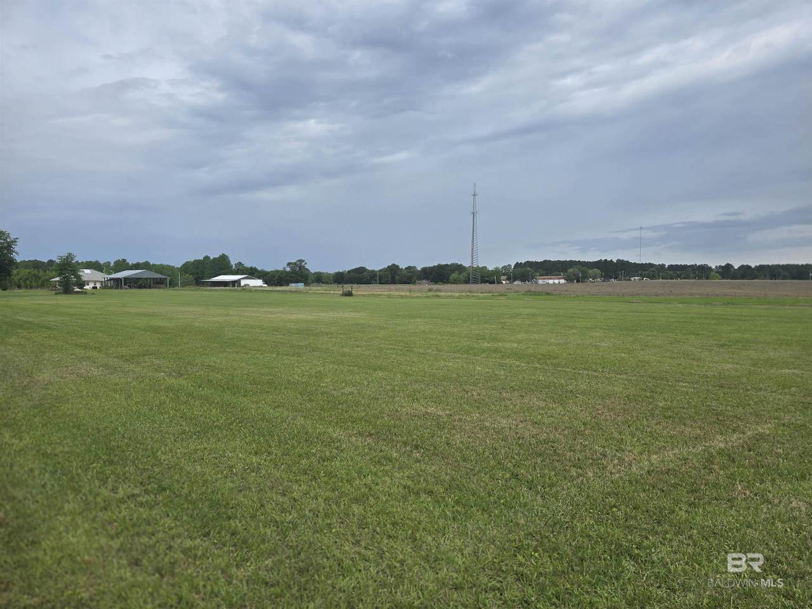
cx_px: 406
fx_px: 540
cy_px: 304
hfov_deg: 73.9
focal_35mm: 23
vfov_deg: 58.9
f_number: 1.7
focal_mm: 6.3
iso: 12
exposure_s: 1/1501
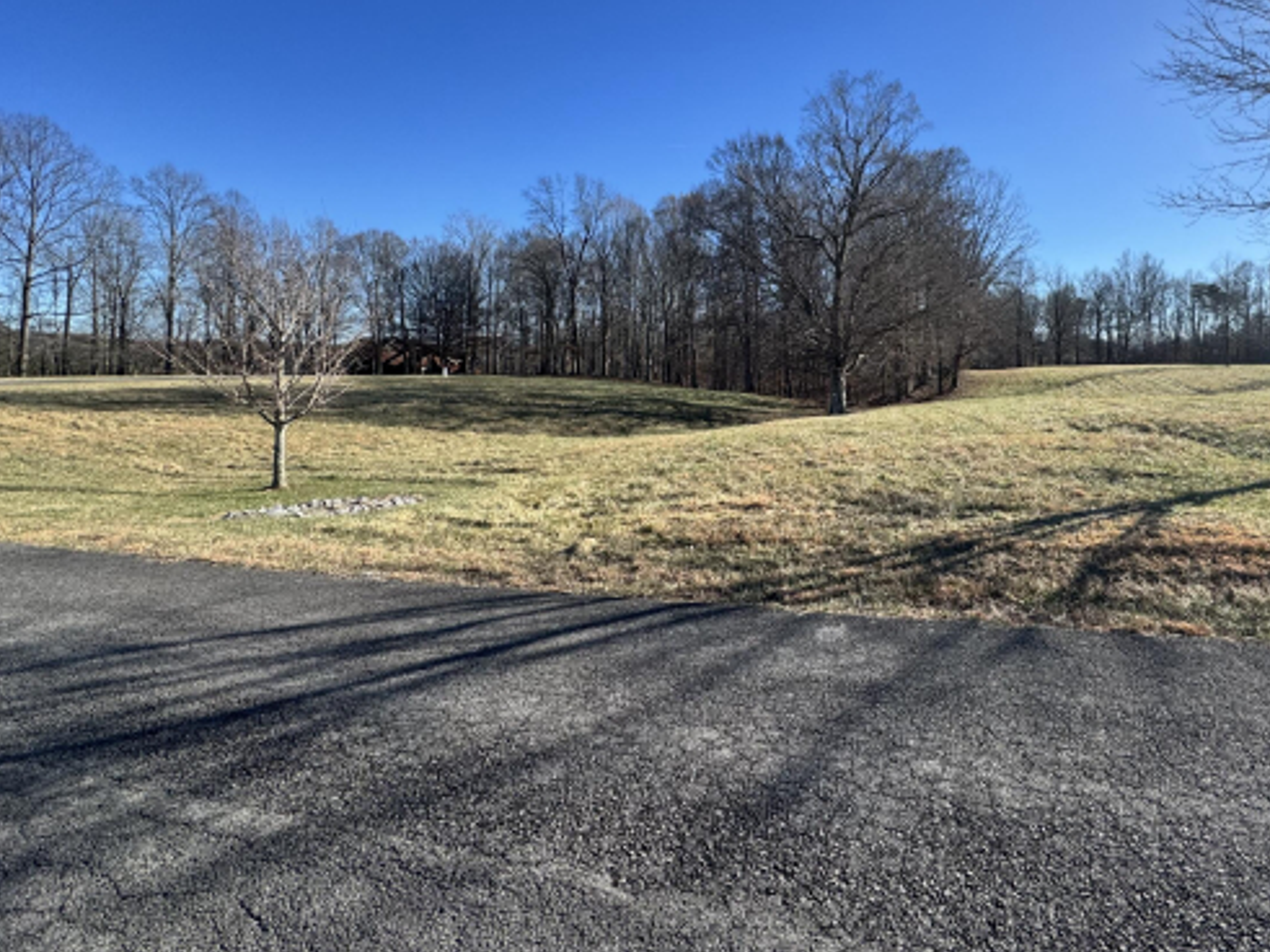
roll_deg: +0.7
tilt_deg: +1.2
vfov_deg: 67.5
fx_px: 697
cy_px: 349
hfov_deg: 82.7
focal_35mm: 19
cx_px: 811
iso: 50
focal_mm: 2.22
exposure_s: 1/1420
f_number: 2.2
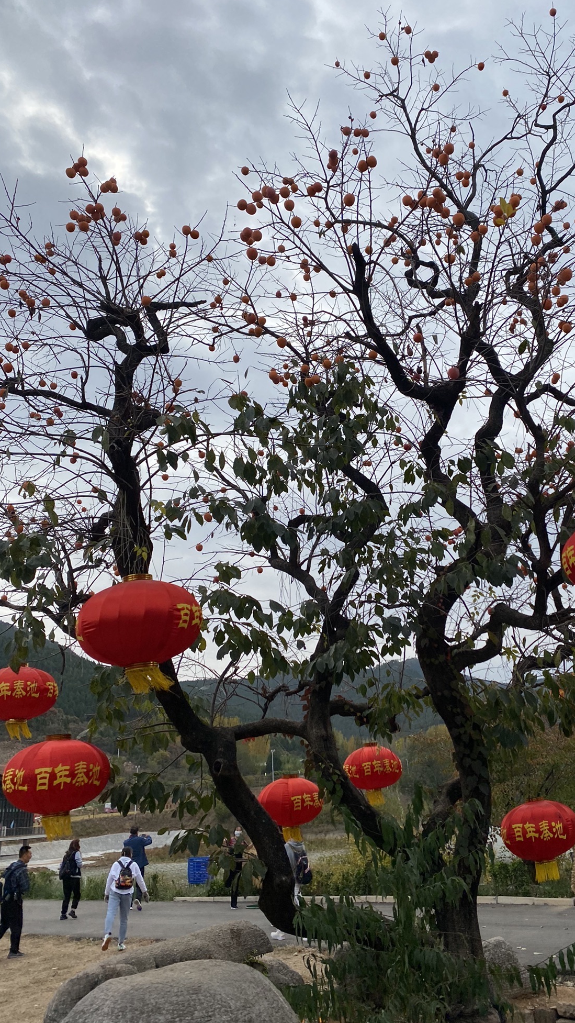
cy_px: 504
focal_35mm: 29
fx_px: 786
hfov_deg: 39.9
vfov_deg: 66.1
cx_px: 366
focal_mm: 4.25
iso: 32
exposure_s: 1/4444
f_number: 1.8
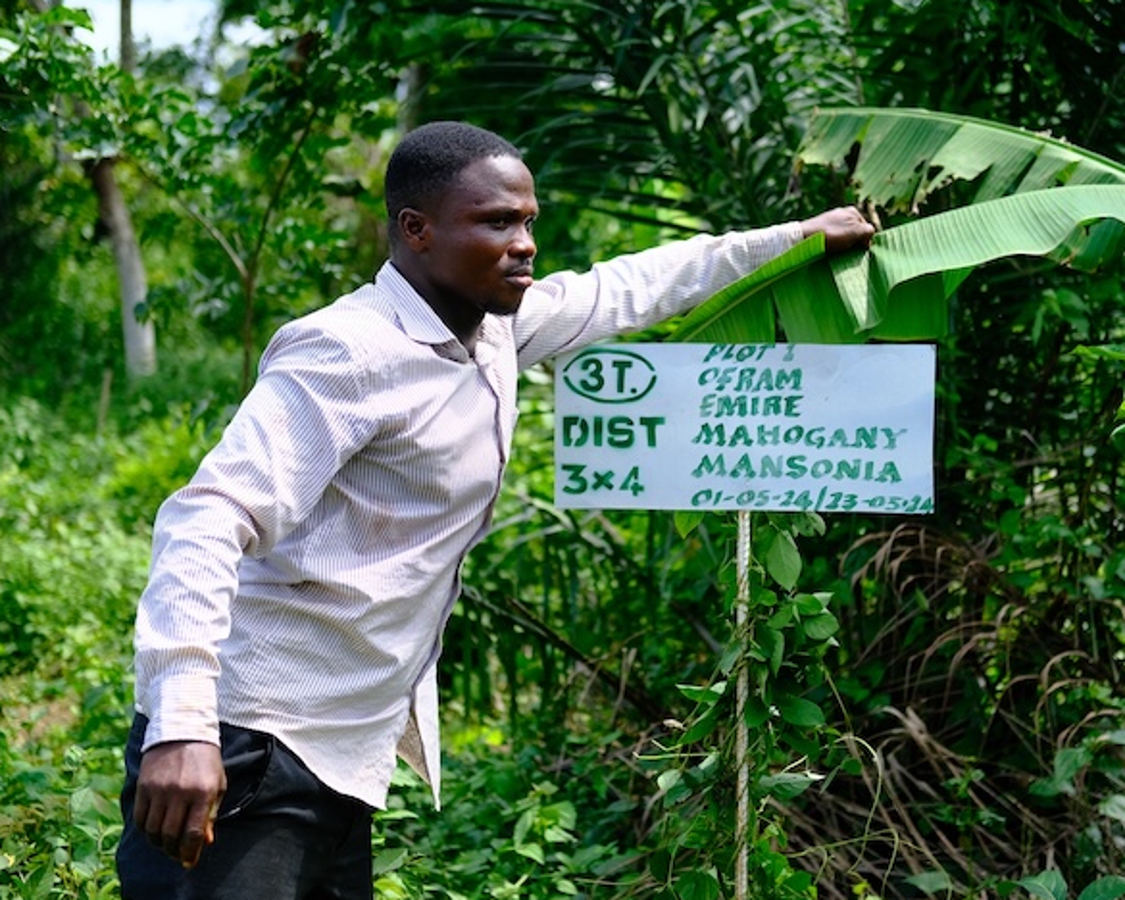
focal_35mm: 68
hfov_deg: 27.9
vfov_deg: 22.5
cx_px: 629
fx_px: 2264
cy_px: 476
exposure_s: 1/2700
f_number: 2
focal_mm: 35
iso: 400
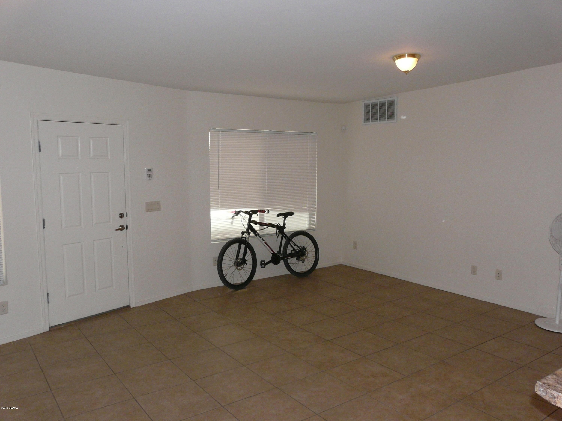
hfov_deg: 63.4
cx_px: 281
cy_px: 210
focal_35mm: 28
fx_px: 455
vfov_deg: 49.7
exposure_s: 1/60
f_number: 5
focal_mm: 4.6
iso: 250
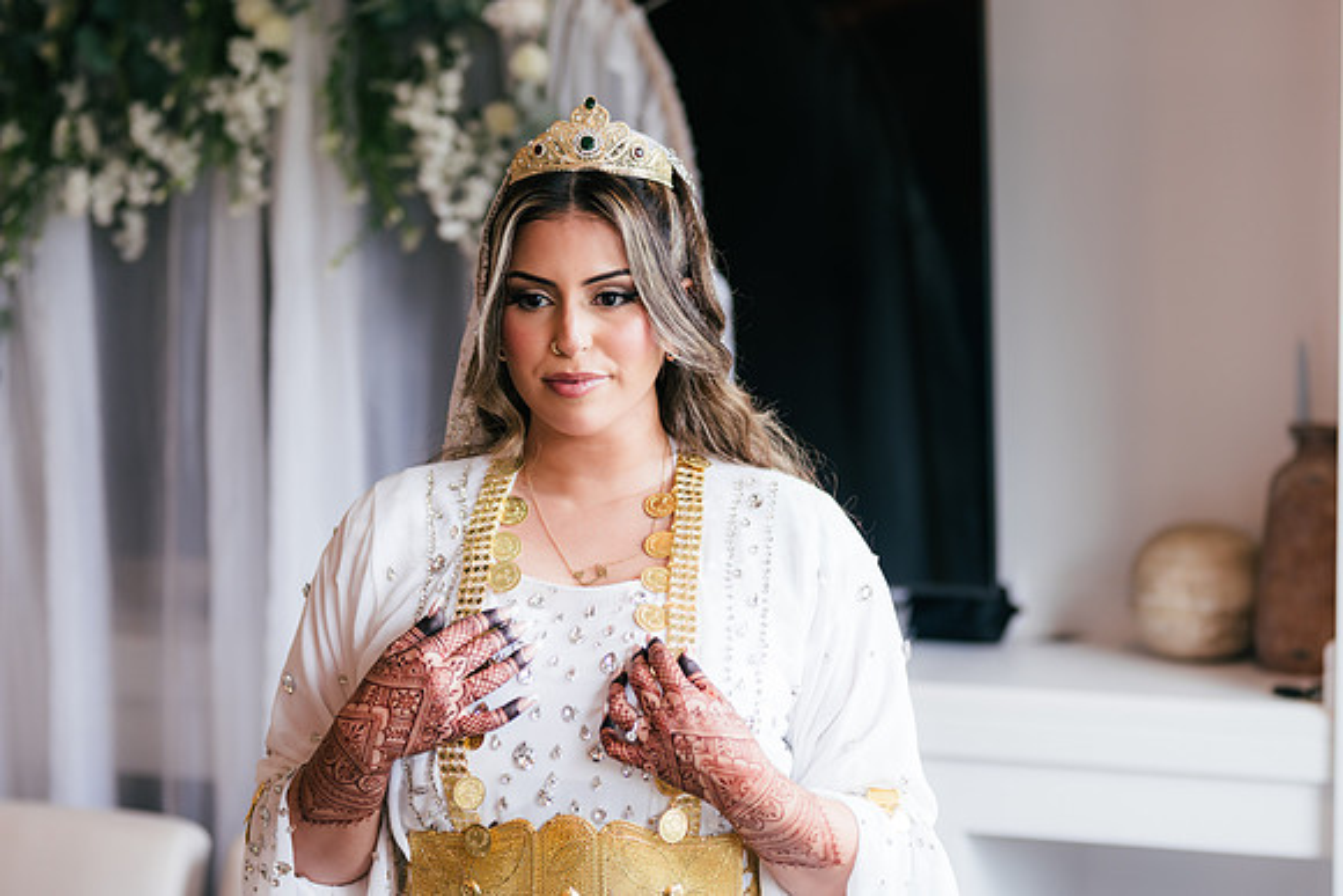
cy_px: 448
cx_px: 672
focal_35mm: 82
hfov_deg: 24.9
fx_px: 3045
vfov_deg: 16.7
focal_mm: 50
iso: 160
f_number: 1.4
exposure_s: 1/160
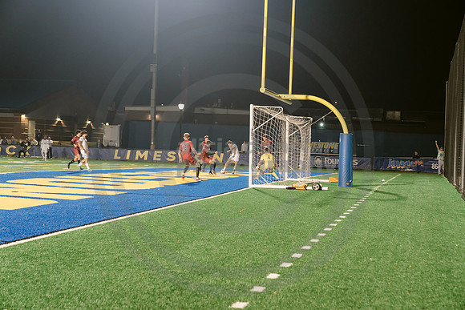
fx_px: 904
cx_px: 232
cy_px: 155
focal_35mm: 70
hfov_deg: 28.8
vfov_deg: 19.5
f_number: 4
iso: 2500
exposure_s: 1/160
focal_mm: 70
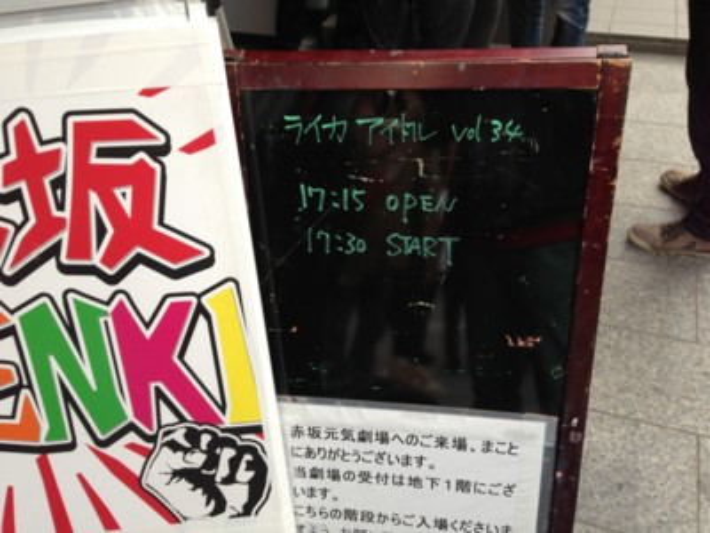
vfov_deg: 42.9
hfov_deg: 55.4
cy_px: 266
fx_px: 677
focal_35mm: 33
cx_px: 355
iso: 50
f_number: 2.4
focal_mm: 4.13
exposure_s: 1/60
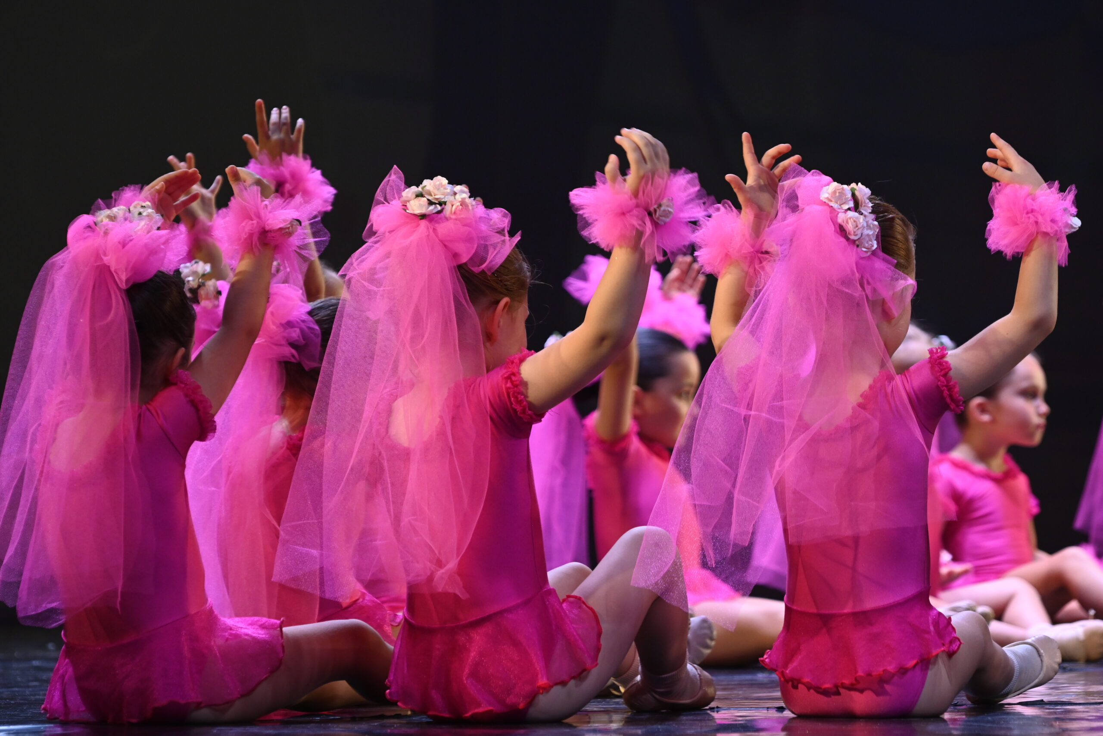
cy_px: 368
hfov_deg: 11.4
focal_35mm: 180
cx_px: 552
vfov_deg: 7.6
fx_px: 5515
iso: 1000
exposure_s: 1/250
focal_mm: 120
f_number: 4.5
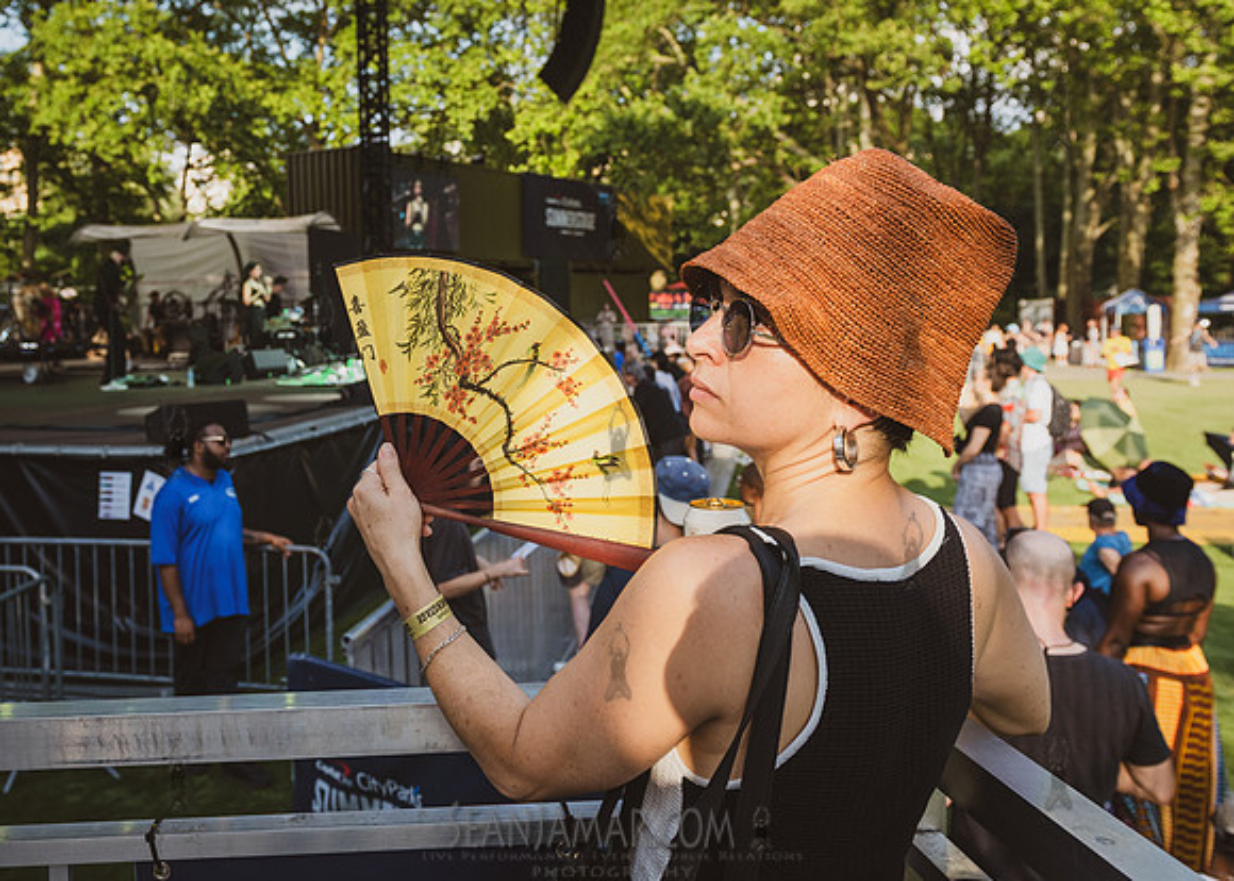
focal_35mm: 34
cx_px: 443
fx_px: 1184
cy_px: 370
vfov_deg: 40.7
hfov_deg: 54.2
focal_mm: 24
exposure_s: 1/800
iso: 400
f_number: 4
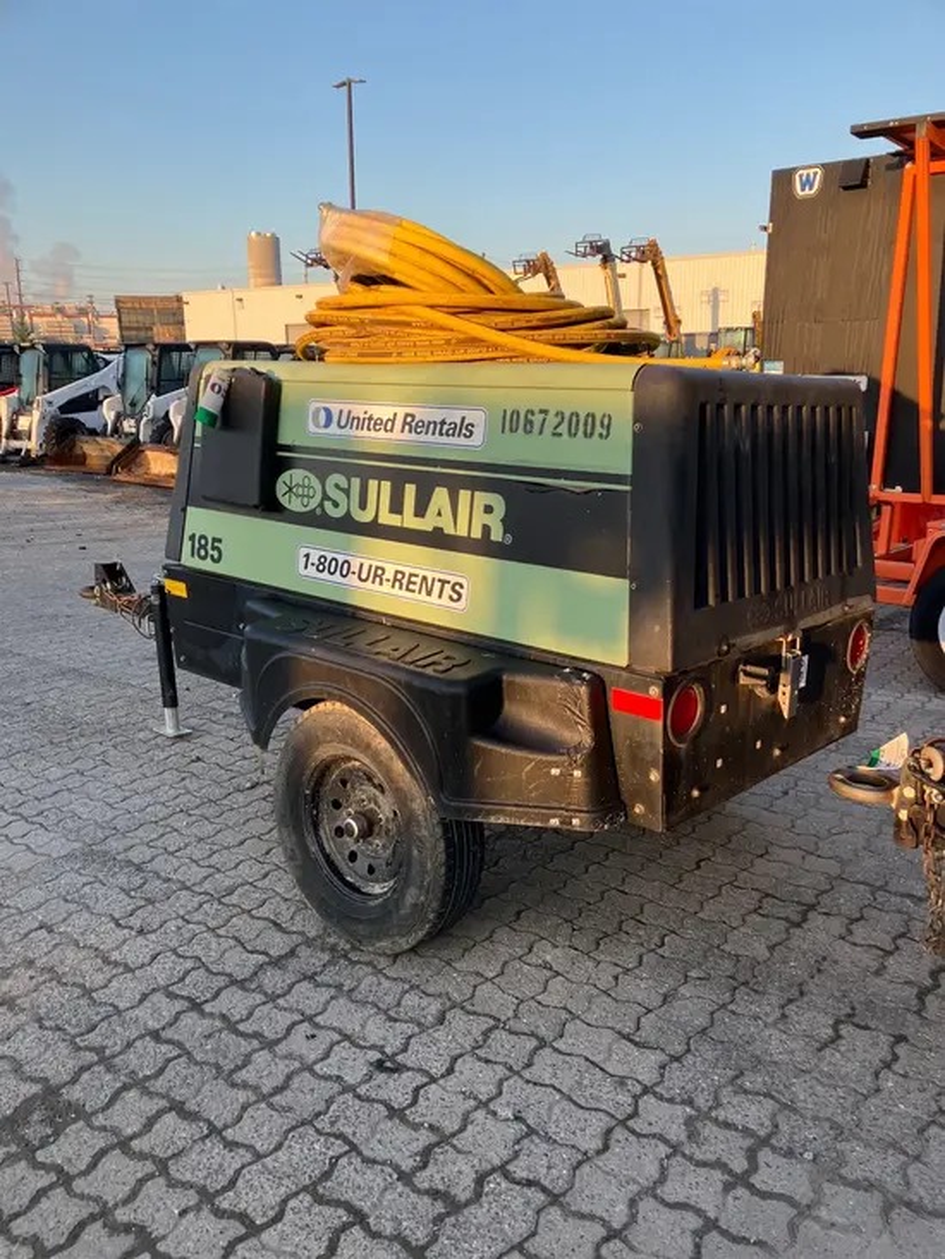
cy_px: 630
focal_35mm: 28
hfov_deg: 49.8
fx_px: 1019
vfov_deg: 63.4
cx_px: 472
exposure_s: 1/433
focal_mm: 3.99
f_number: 1.8
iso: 32
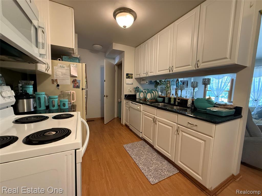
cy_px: 98
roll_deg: -2.0
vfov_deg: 85.7
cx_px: 131
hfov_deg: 102.1
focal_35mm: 14
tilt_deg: -5.0
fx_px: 106
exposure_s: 1/60
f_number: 2.2
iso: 640
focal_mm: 2.22
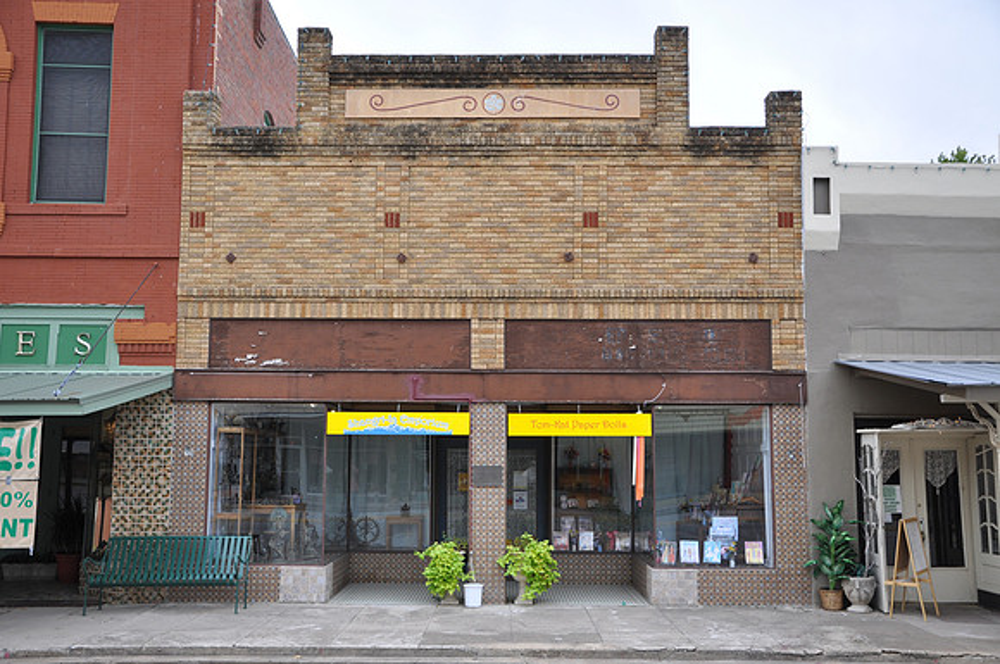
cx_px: 500
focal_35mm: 38
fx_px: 1040
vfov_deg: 35.4
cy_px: 332
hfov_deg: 51.3
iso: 200
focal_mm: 25
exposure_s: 1/30
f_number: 5.6
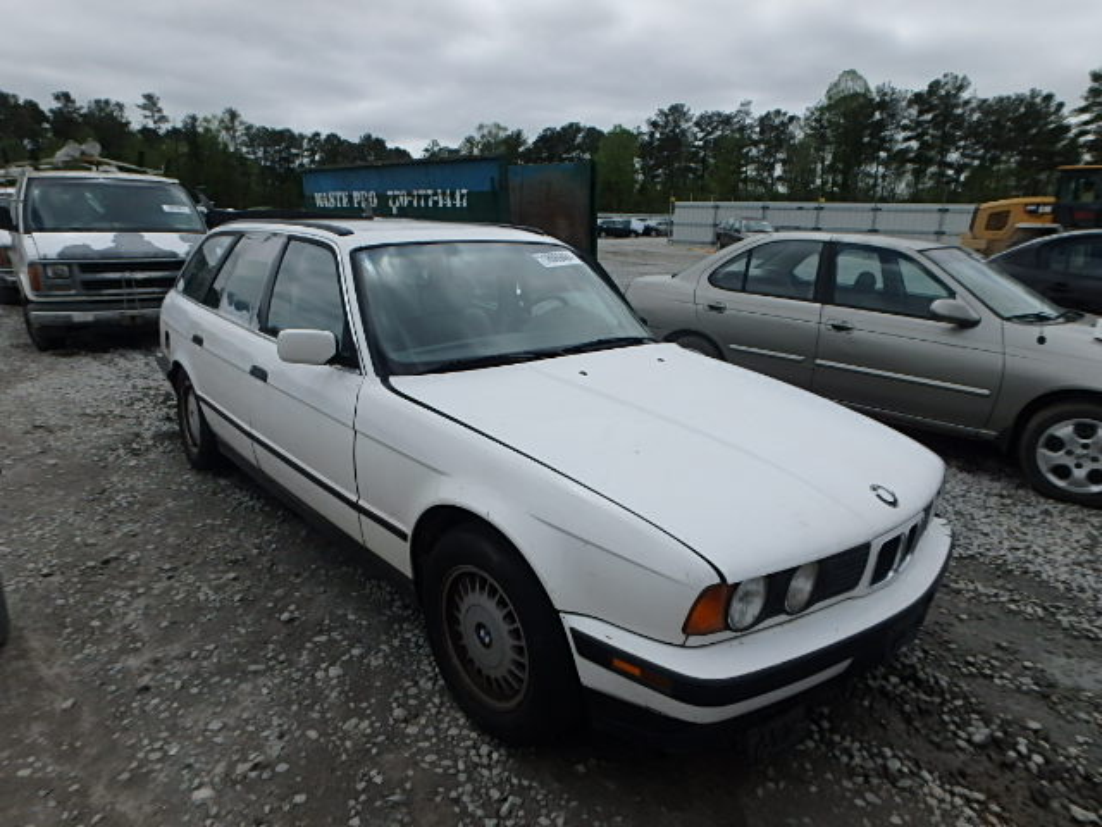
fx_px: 669
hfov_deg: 79.0
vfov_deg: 63.4
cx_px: 551
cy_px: 414
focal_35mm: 21
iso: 125
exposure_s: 1/800
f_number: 6
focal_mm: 3.7
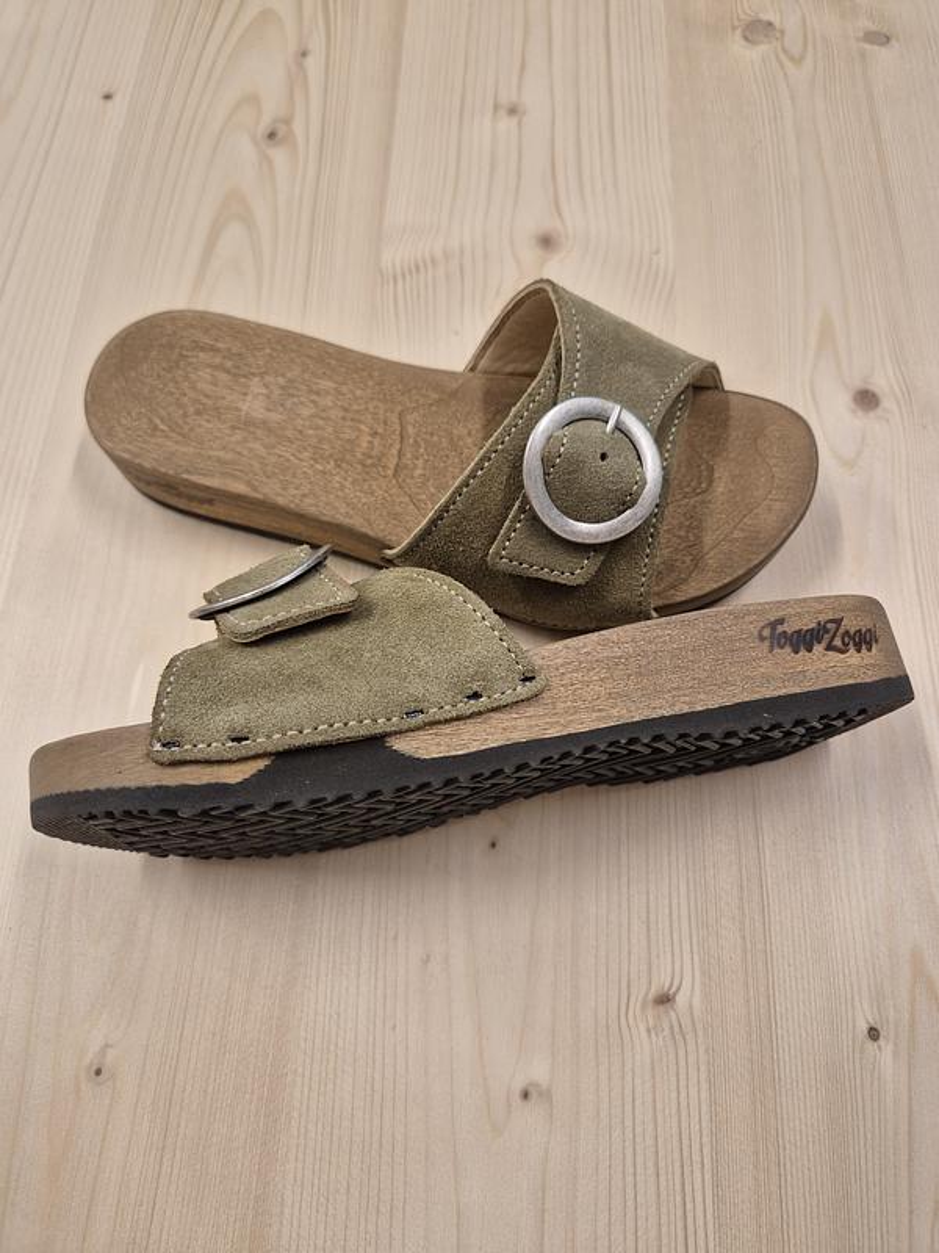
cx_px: 470
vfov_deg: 73.9
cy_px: 626
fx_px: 832
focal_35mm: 23
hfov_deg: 58.9
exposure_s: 1/100
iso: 125
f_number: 1.8
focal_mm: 5.4
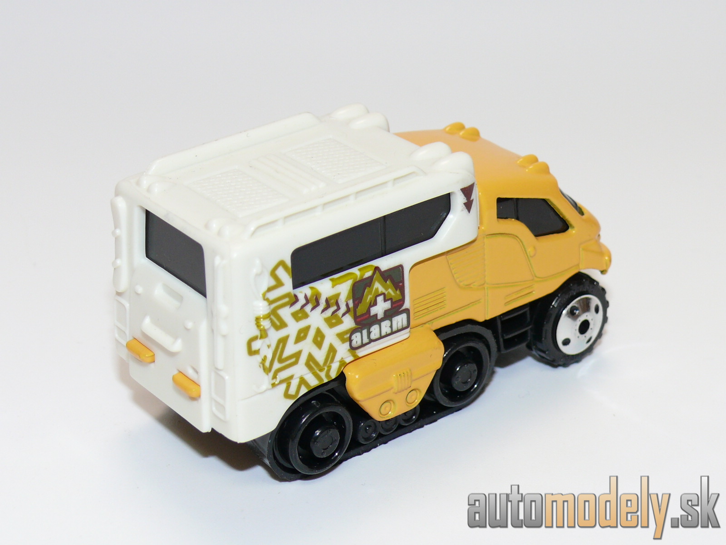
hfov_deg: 22.0
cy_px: 272
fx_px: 1867
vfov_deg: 16.6
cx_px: 363
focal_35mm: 89
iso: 100
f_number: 4
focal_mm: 12.5
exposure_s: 1/30
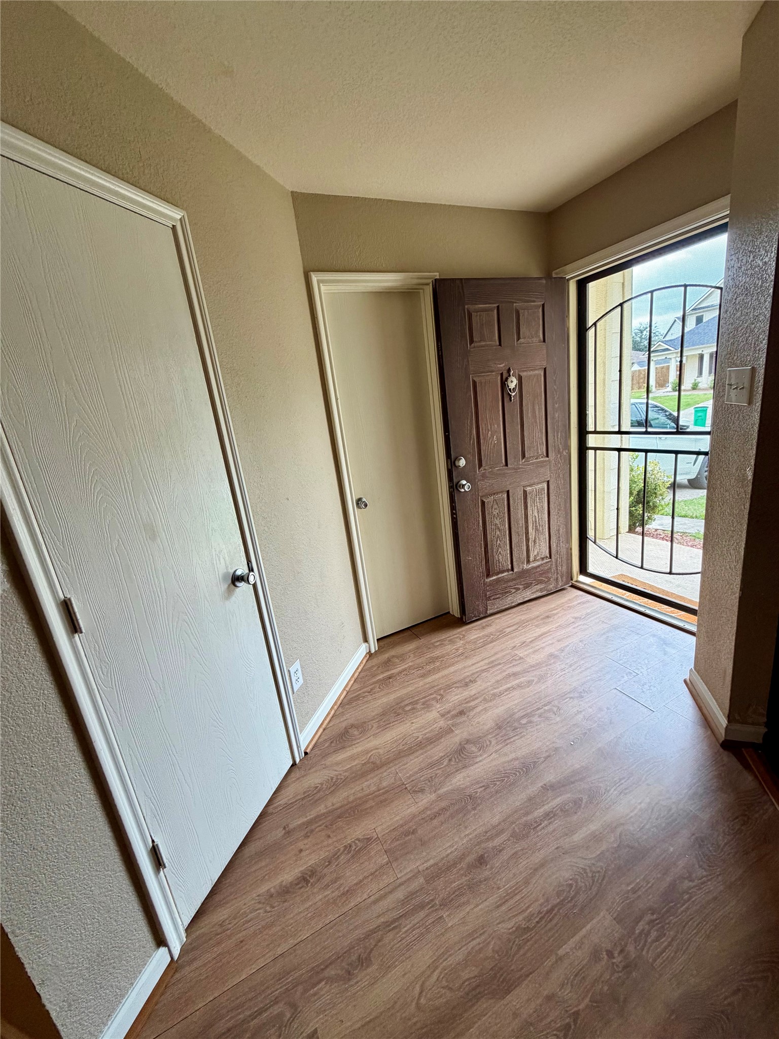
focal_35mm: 14
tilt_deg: -15.4
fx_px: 420
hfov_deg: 85.7
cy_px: 520
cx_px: 390
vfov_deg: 102.1
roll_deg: +7.4
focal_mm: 2.22
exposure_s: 1/121
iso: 125
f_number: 2.2
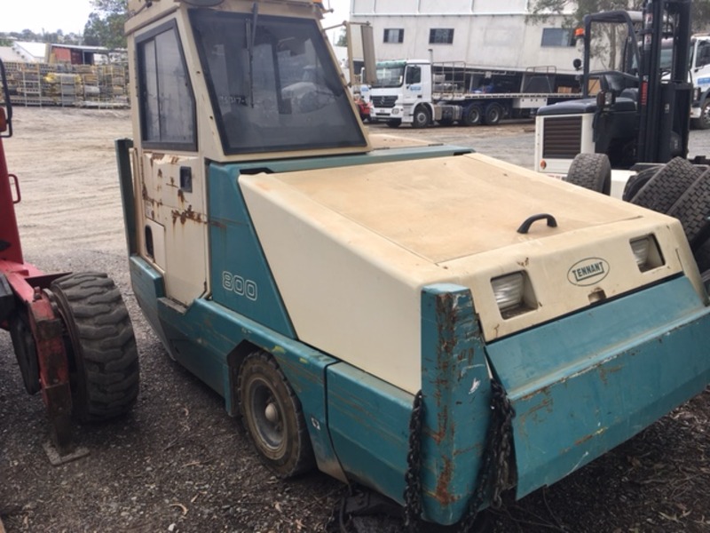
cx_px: 355
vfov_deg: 48.2
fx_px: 595
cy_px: 266
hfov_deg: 61.7
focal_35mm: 29
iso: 25
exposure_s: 1/384
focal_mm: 4.15
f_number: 2.2
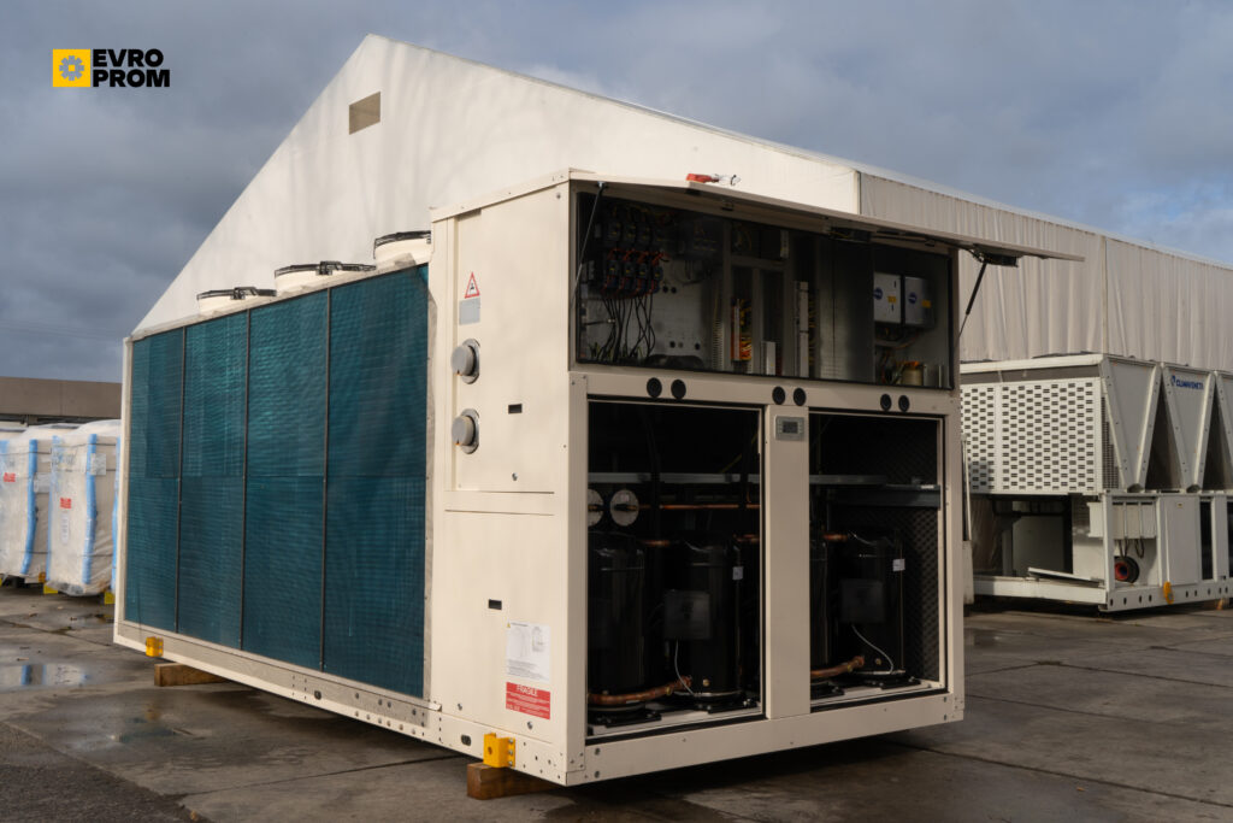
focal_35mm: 36
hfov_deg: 53.1
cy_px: 412
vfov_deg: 36.9
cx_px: 616
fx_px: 1233
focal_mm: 36
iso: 160
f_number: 22
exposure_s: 1/50
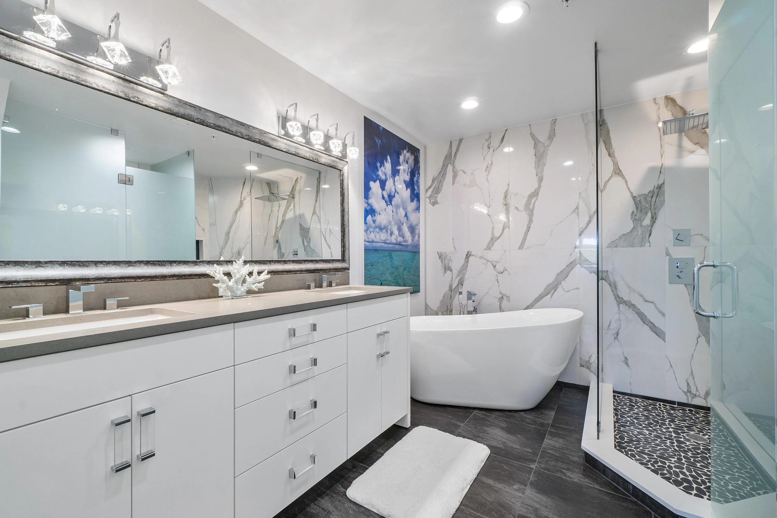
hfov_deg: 100.4
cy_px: 259
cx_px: 388
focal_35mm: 15
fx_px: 324
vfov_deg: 77.3
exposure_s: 1/8
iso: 160
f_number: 11
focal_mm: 10
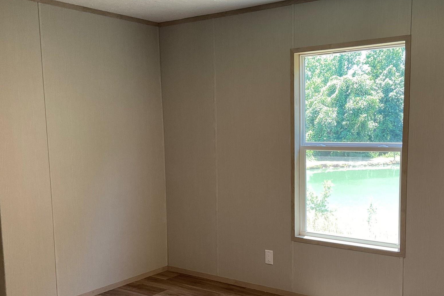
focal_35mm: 40
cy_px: 185
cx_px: 266
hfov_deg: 48.2
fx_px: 493
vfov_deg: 33.3
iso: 64
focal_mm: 3
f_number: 1.8
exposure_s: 1/60
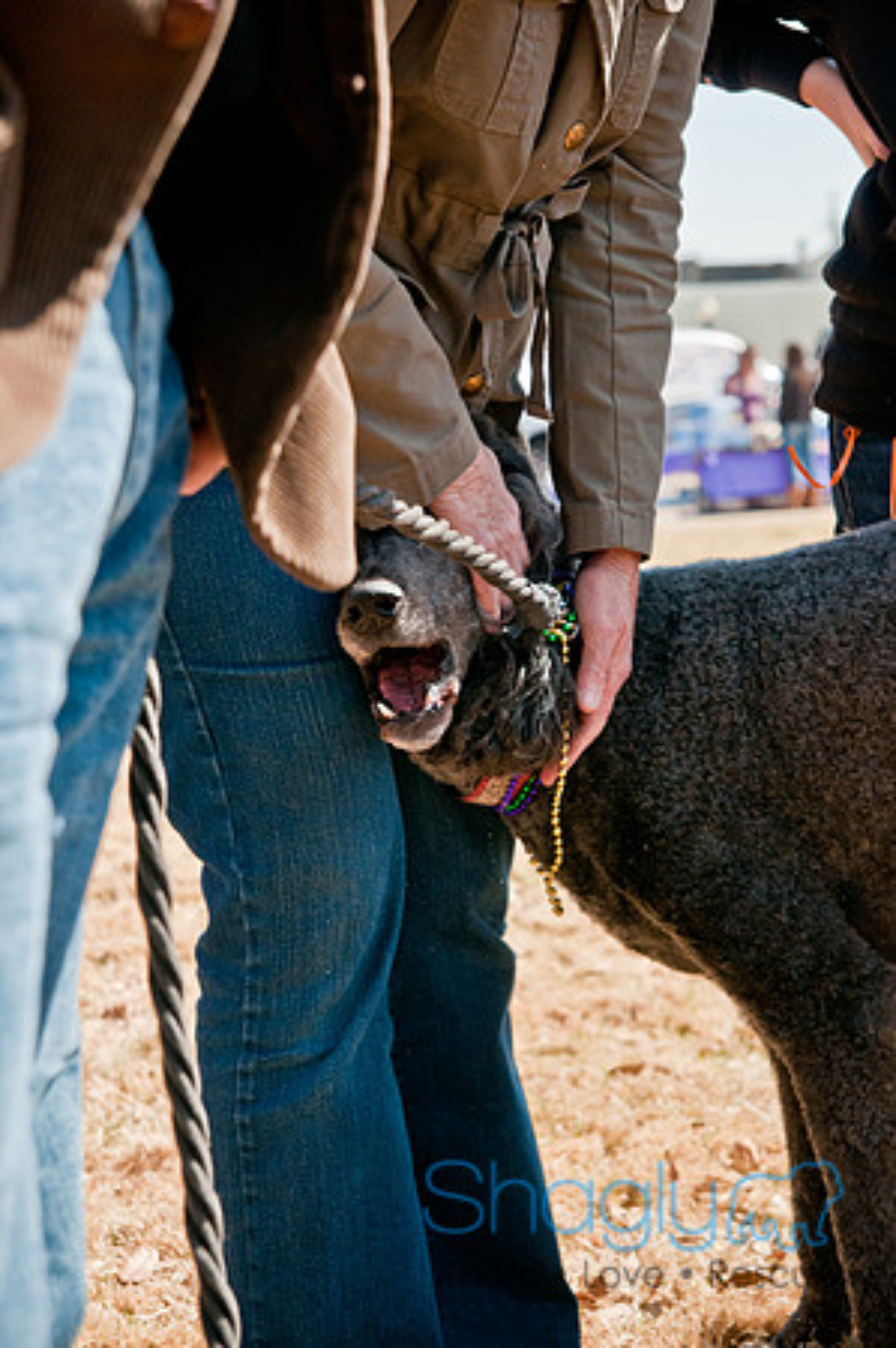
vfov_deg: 27.0
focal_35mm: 75
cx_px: 448
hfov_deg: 18.1
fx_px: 2806
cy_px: 674
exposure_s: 1/1600
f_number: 4.5
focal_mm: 50
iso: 400
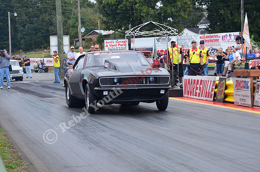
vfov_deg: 10.1
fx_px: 973
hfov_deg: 15.2
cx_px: 130
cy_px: 86
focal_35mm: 135
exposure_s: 1/1000
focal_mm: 90
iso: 1000
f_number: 8
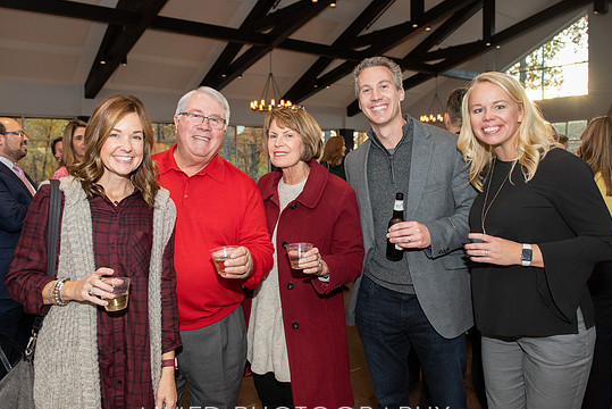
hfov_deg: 63.6
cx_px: 293
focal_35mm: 29
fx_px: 493
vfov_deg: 45.0
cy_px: 194
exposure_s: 1/250
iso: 640
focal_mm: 24
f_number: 4
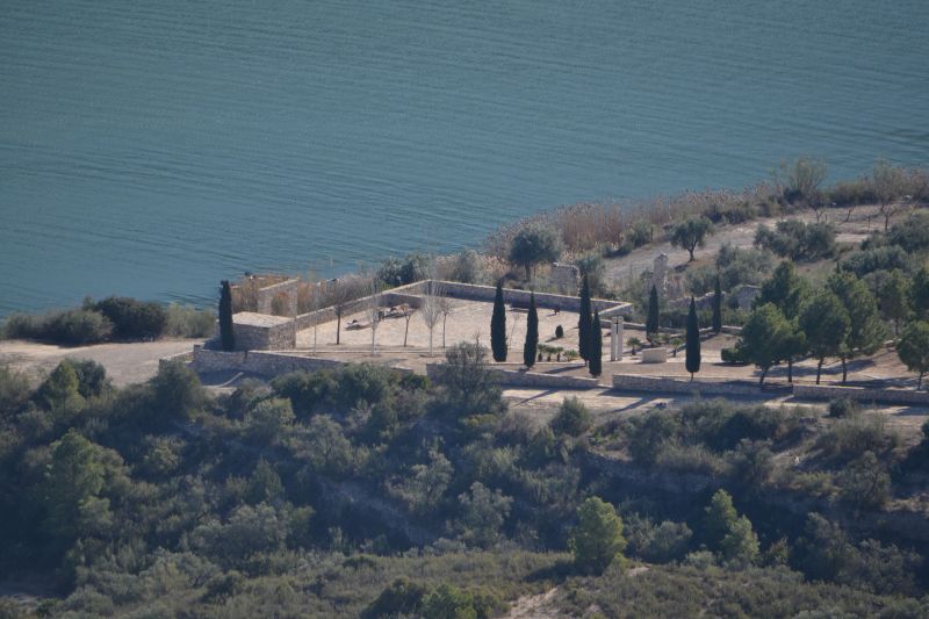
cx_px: 464
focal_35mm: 450
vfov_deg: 3.1
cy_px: 310
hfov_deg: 4.6
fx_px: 11609
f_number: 5.6
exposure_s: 1/400
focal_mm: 300
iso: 100
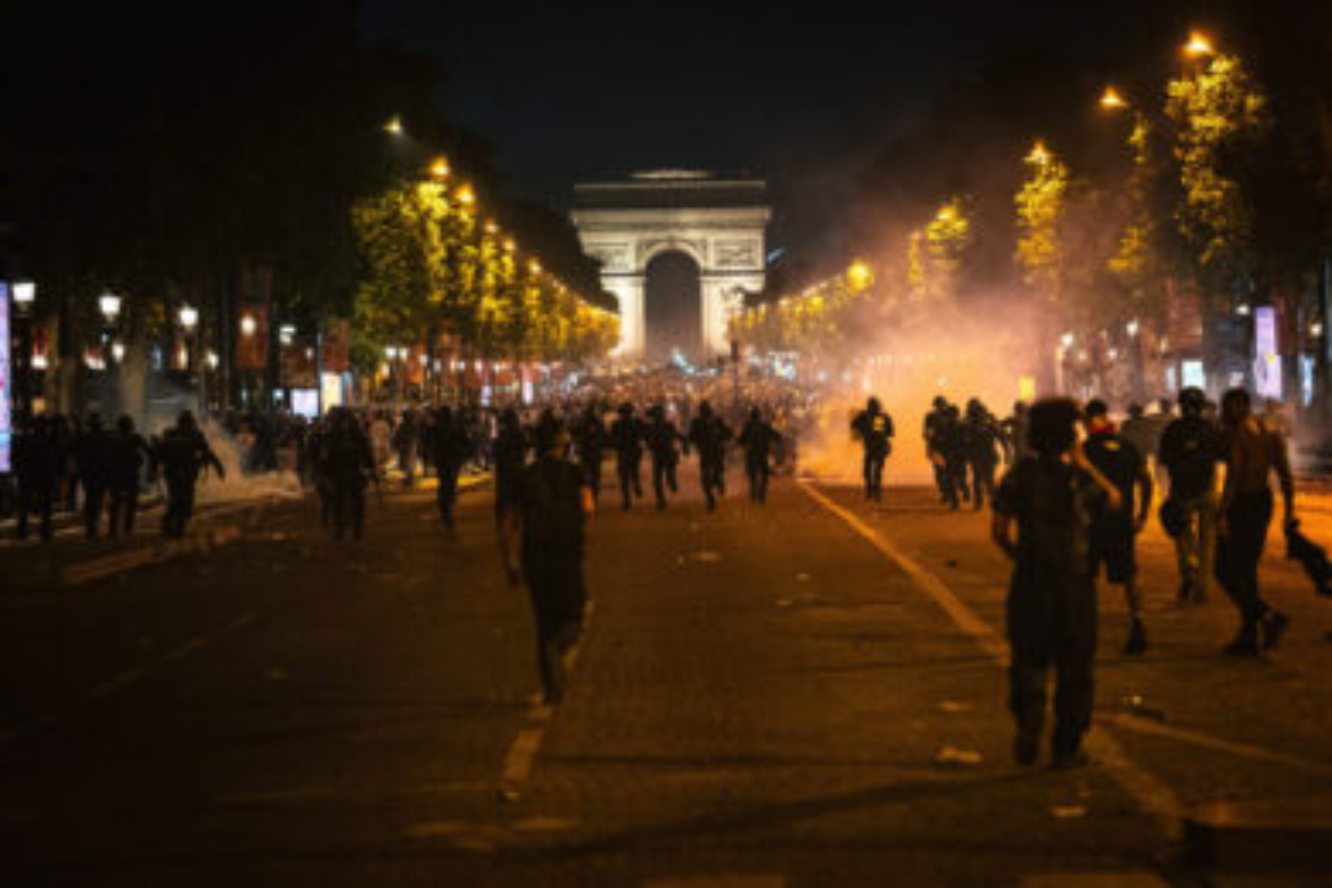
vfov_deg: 11.0
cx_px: 666
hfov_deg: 16.4
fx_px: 4625
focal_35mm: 125
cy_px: 444
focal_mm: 125
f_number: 3.2
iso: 5000
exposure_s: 1/125
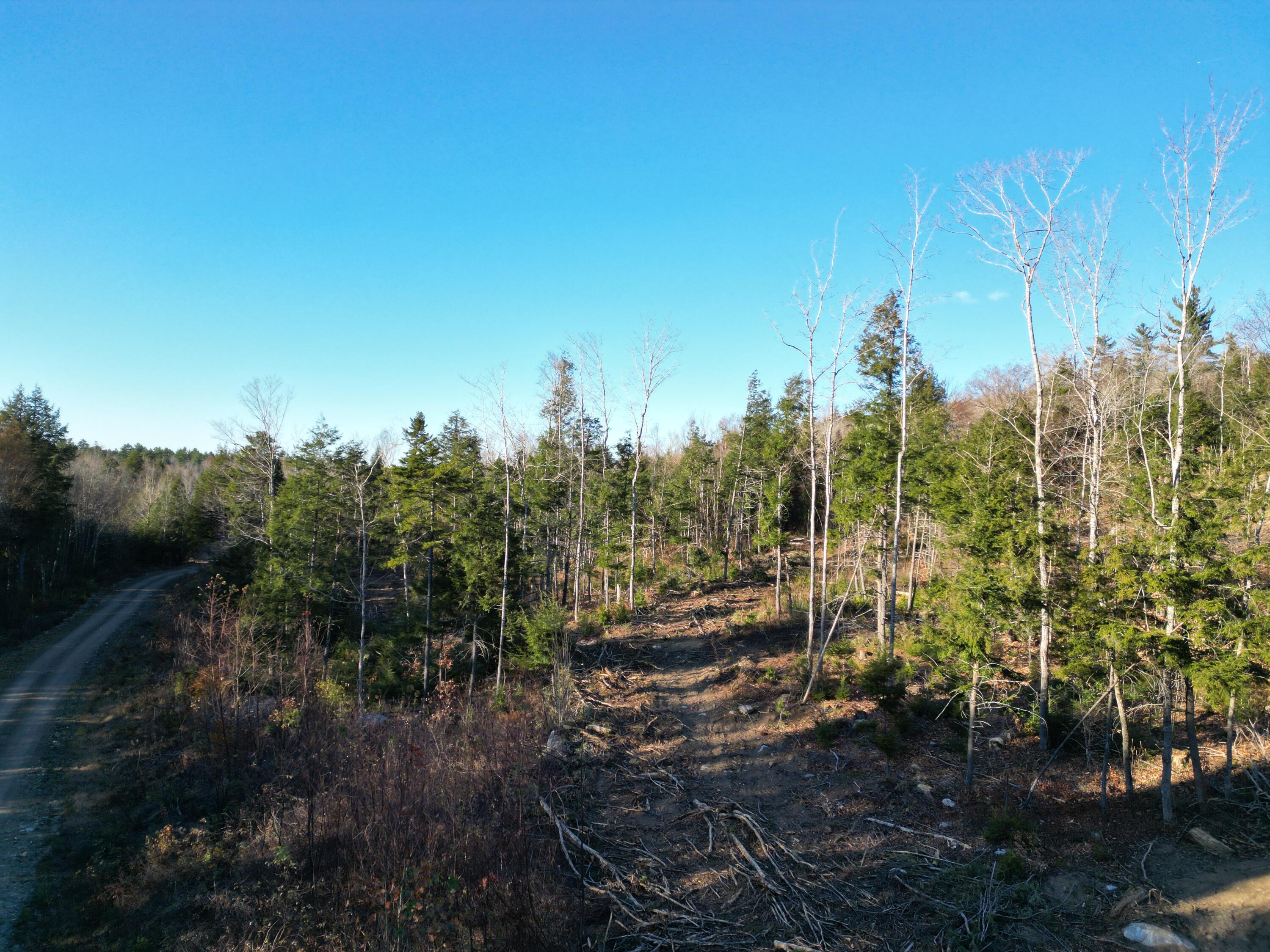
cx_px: 635
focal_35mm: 24
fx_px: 881
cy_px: 476
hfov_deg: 71.6
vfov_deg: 56.8
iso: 100
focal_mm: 6.72
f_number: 1.7
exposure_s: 1/1000
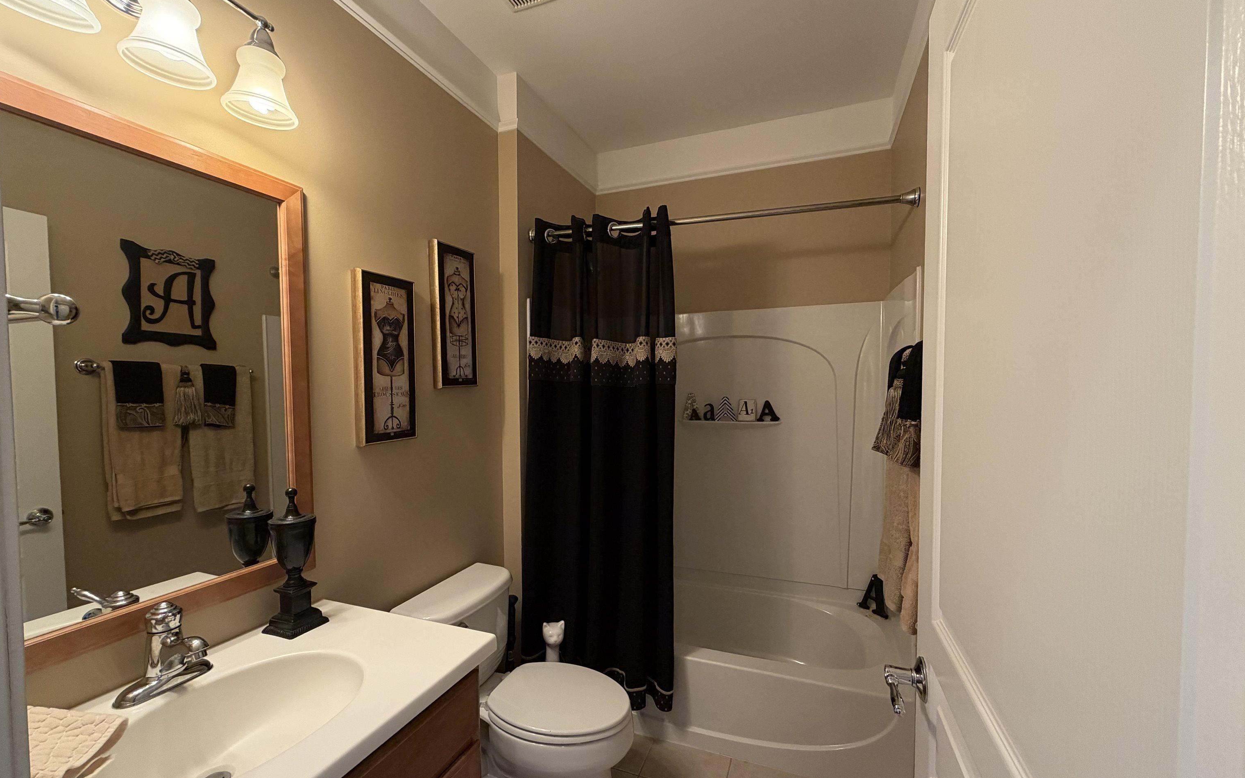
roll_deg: +0.2
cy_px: 404
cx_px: 626
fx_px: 509
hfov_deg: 101.5
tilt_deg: -2.0
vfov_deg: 74.8
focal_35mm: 15
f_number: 2.2
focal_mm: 2.22
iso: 250
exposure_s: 1/60
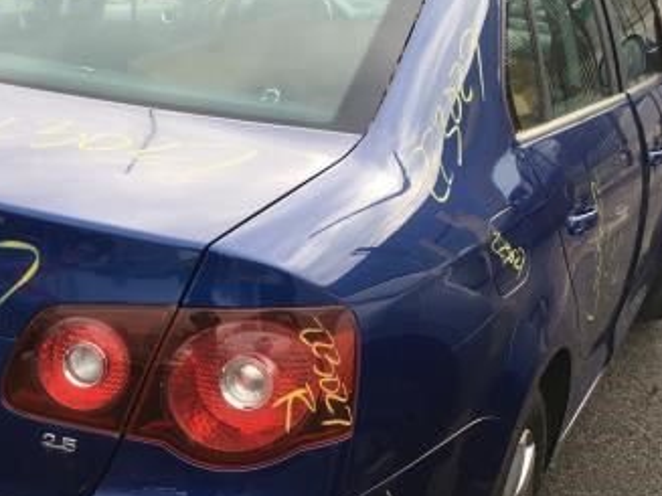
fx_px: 1357
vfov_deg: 20.7
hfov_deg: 27.2
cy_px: 271
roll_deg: -2.5
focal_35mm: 71
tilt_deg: -14.8
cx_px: 209
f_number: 2.2
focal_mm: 4.15
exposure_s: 1/178
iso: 25
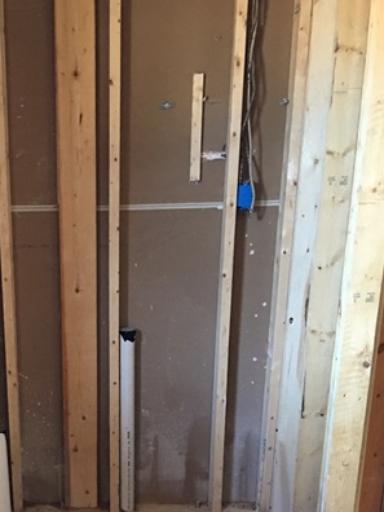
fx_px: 813
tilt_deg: -21.2
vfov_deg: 33.0
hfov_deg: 26.0
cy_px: 470
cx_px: 65
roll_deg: +0.8
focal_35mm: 55
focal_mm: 4.15
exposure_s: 1/10
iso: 100
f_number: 2.2
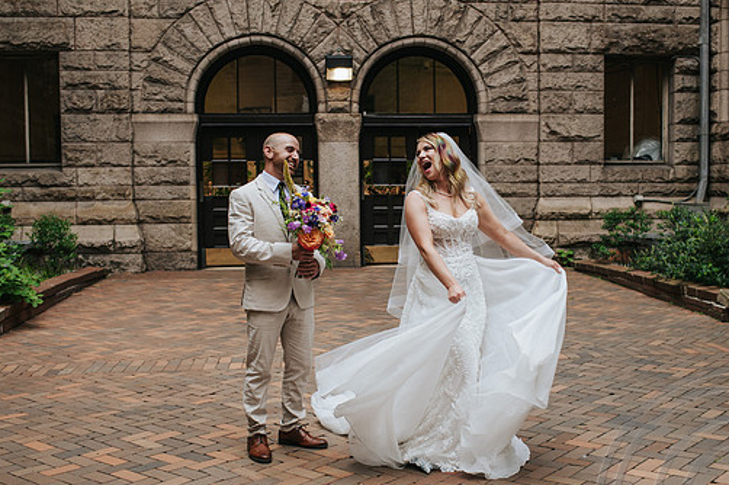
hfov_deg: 41.9
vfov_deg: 28.6
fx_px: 951
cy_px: 272
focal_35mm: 47
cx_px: 399
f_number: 3.2
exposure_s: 1/320
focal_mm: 35
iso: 500
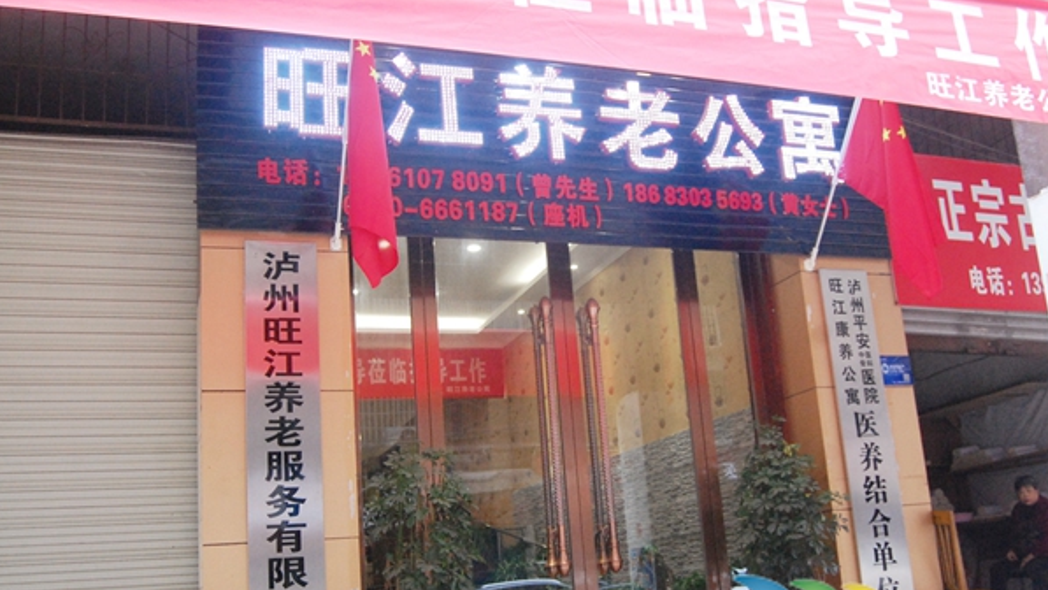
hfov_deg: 54.0
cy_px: 347
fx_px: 1028
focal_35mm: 37
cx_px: 555
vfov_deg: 31.9
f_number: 5.6
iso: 1600
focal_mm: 22
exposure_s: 1/100
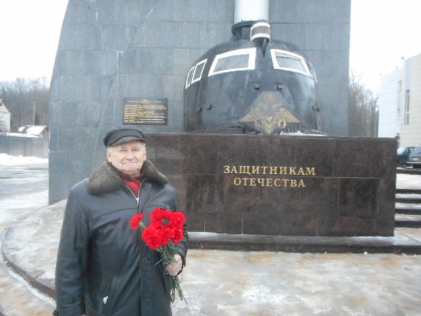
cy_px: 158
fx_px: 304
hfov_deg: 69.4
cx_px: 210
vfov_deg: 54.9
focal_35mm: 25
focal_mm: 4.5
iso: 800
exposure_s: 1/320
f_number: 3.7
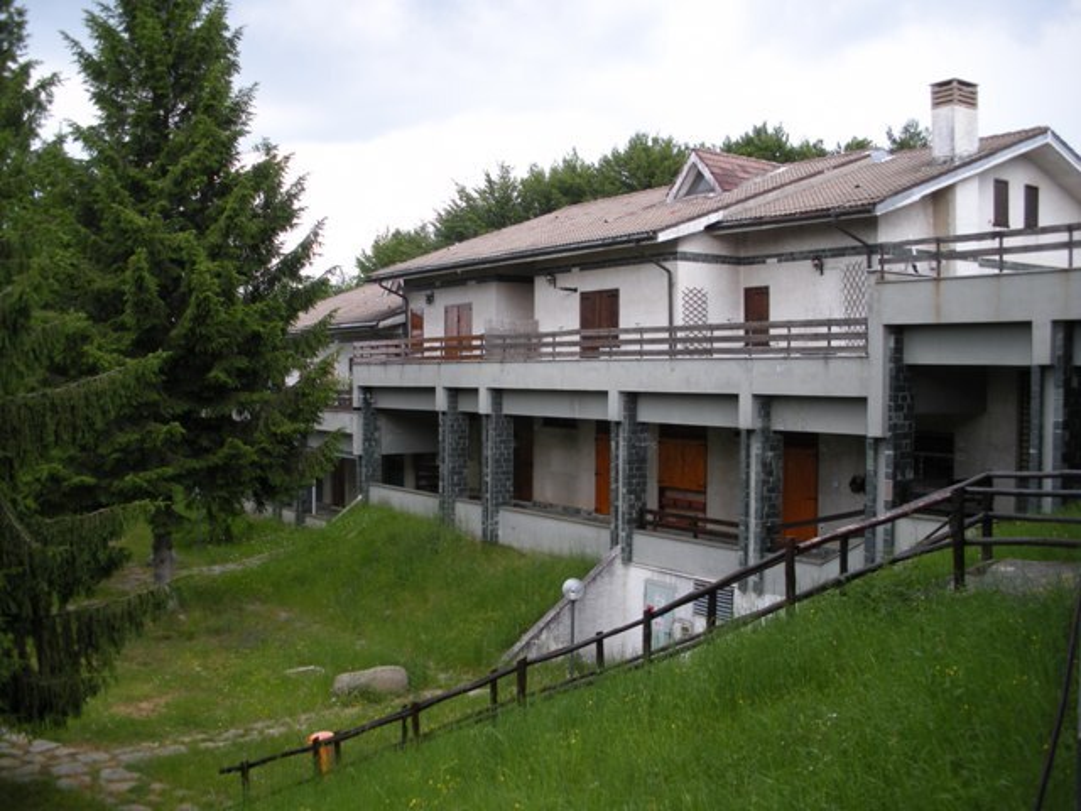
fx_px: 1124
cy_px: 406
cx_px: 540
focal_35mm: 36
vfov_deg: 39.7
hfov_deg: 51.4
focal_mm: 6.3
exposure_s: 1/129
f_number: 3.5
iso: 64
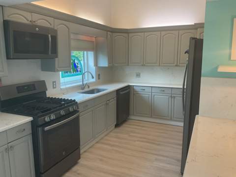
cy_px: 88
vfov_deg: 48.2
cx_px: 118
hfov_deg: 61.7
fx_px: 198
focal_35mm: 29
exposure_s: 1/60
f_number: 1.8
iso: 80
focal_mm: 3
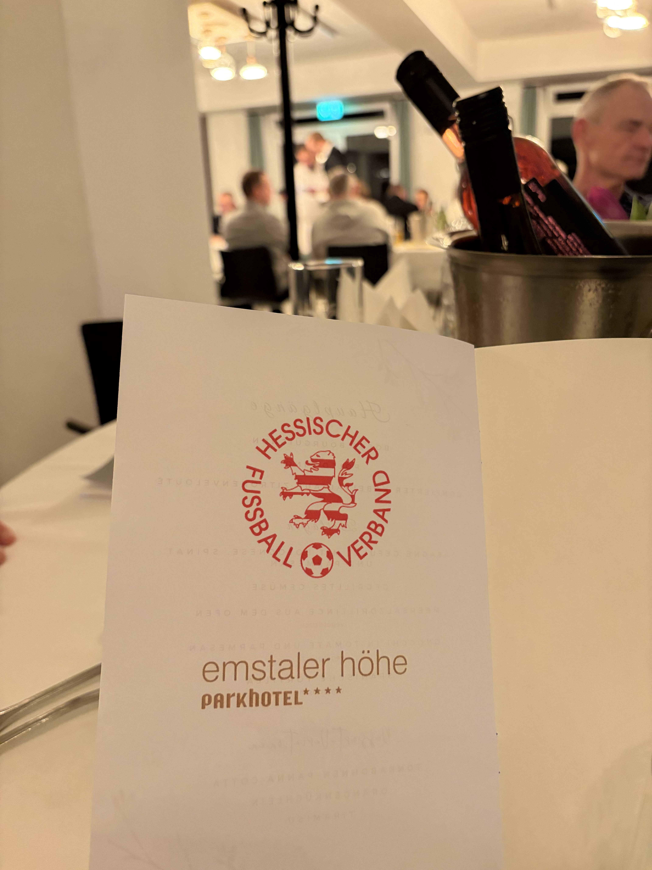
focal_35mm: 26
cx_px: 326
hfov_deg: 53.1
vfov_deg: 67.3
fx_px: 653
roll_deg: +2.4
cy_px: 435
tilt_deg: -18.6
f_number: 1.6
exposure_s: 1/33
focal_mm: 5.96
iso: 400
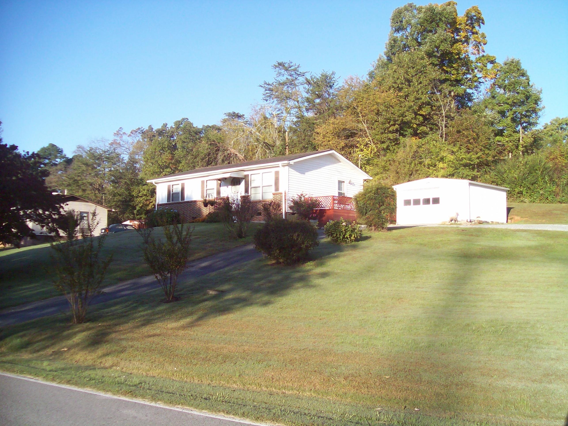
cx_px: 284
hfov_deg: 51.4
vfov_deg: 39.6
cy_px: 213
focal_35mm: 36
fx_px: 591
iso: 80
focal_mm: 6
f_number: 2.7
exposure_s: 1/546
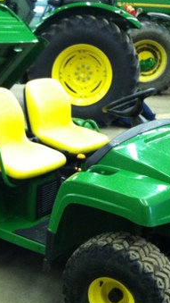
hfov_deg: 19.6
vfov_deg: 34.3
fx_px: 488
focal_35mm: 61
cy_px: 160
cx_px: 45
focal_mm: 3.85
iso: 400
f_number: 2.8
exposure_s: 1/15
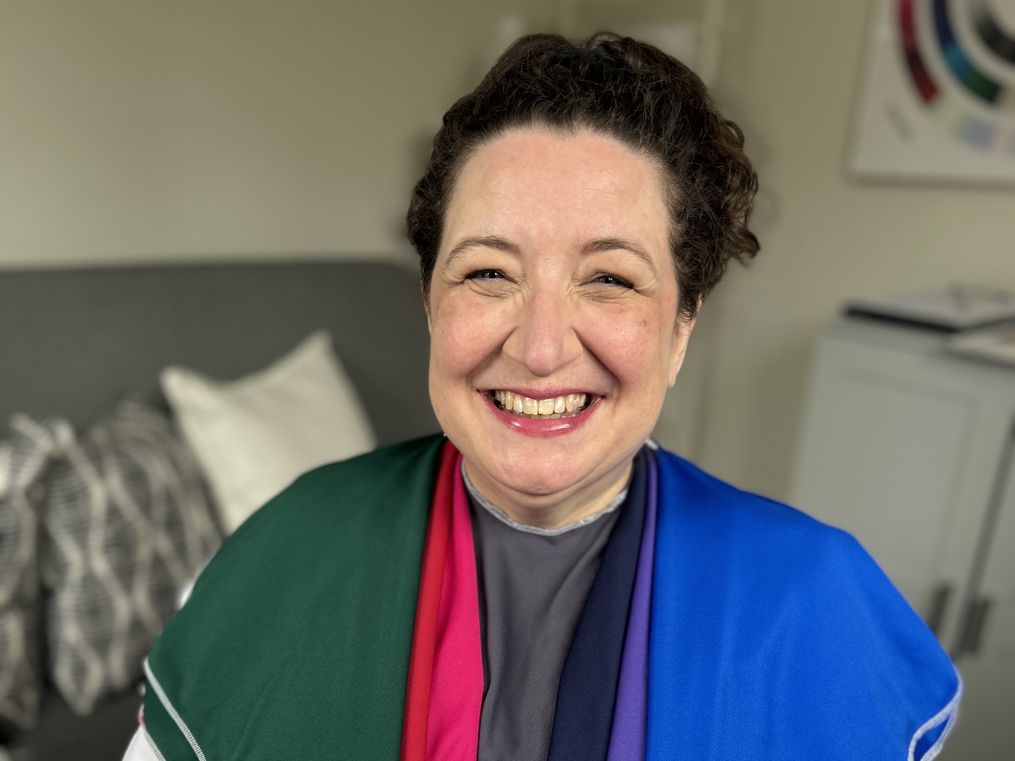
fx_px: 762
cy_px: 380
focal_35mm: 26
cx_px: 508
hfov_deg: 67.3
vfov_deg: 53.1
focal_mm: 5.7
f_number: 1.5
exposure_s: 1/121
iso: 50
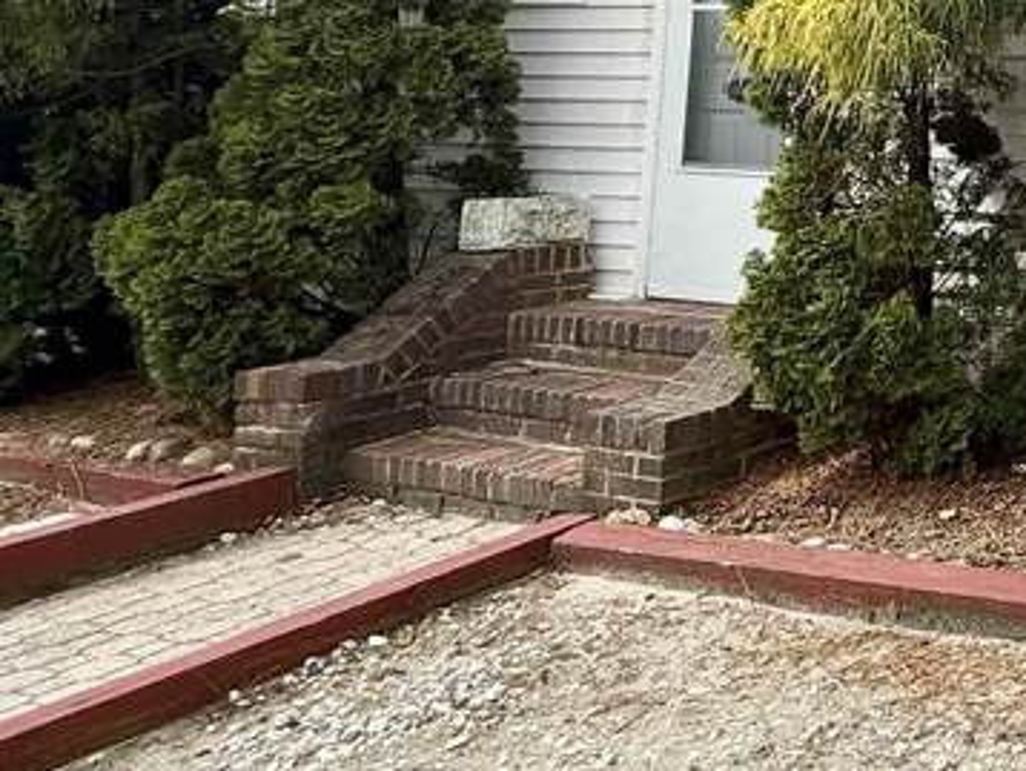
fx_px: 1483
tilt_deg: +7.4
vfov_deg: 26.6
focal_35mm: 50
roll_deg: -0.8
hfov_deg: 27.4
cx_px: 1513
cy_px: -92
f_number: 2.2
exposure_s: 1/1745
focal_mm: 2.22
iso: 50
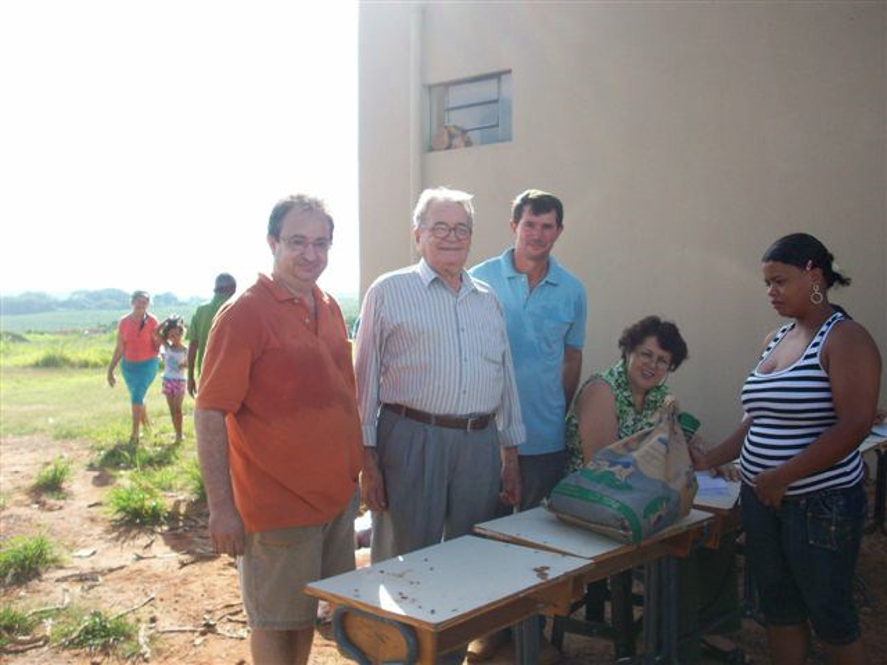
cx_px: 444
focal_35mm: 37
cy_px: 332
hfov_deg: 50.1
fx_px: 948
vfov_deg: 38.7
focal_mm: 6.2
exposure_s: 1/574
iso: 80
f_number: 2.8
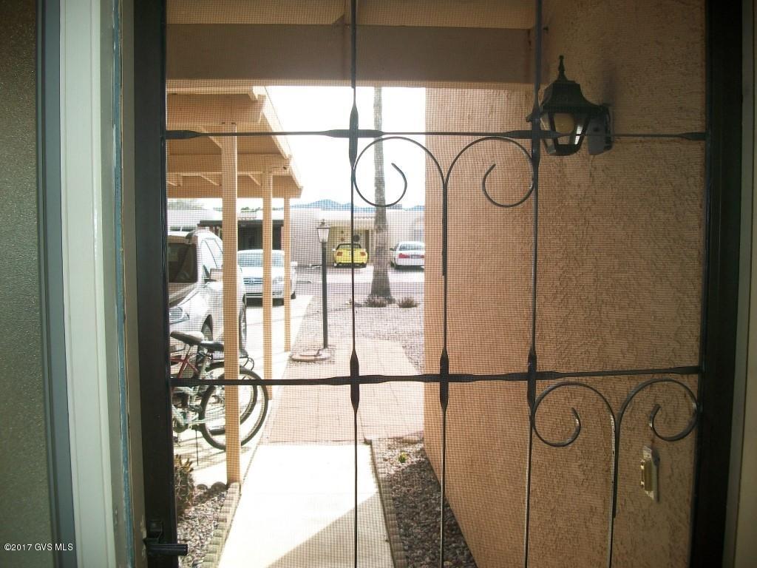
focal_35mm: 32
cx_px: 378
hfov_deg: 56.8
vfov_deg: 44.2
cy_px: 284
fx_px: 700
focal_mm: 5.7
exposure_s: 1/320
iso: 80
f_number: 2.9
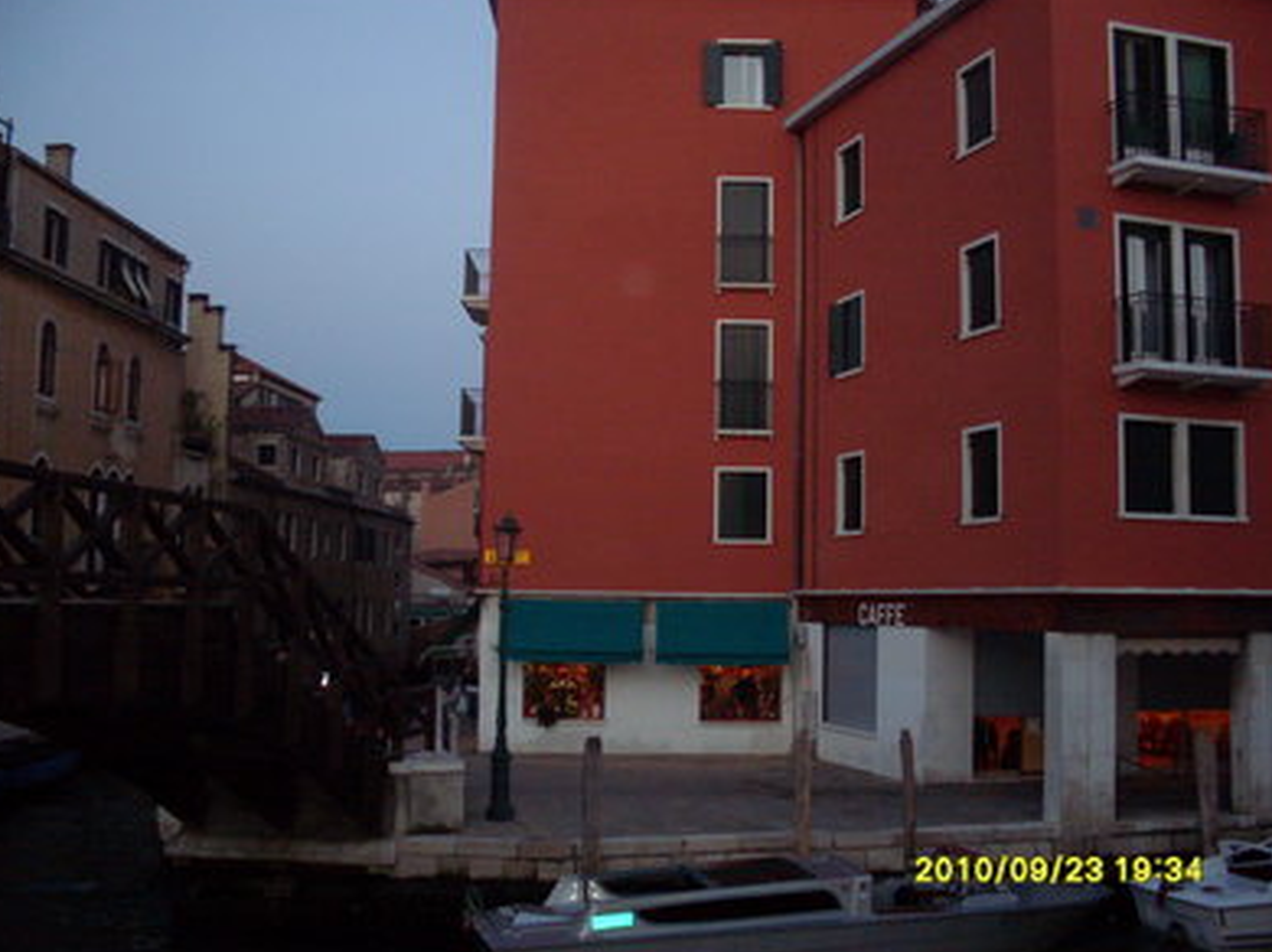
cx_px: 629
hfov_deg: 47.9
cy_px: 476
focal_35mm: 39
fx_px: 1432
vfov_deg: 36.8
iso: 240
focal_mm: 6.3
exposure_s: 1/45
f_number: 2.8
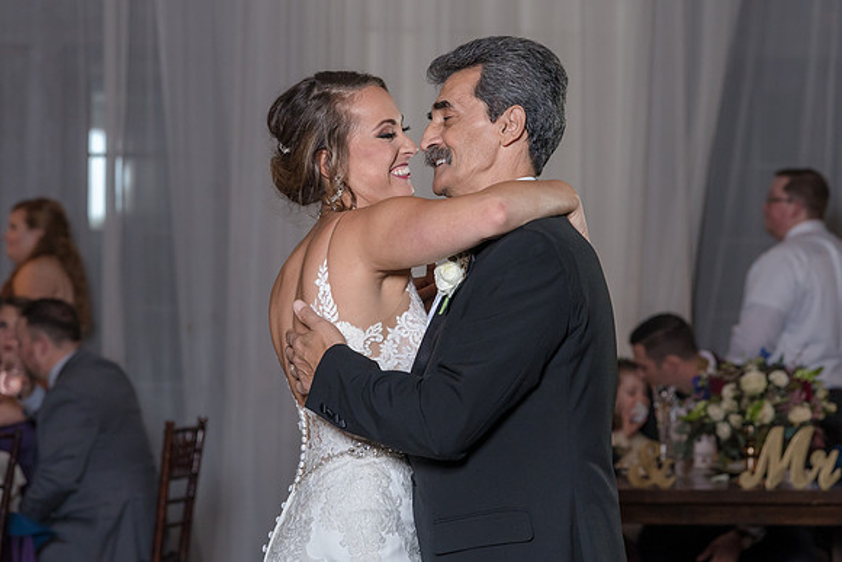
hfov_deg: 16.2
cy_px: 230
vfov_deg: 10.8
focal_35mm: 127
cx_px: 421
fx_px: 2963
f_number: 5.6
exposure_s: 1/100
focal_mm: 102
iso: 2000
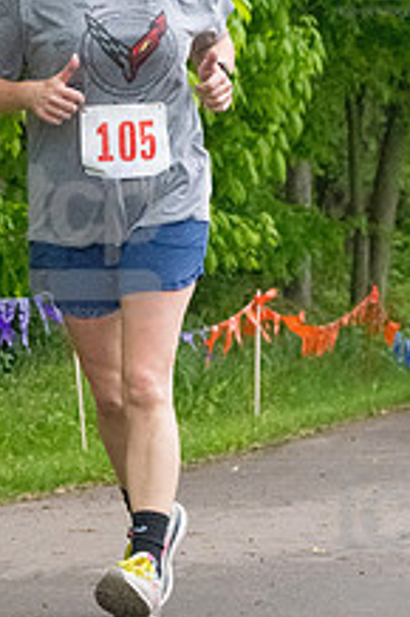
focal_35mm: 217
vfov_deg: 9.5
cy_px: 241
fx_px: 3713
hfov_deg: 6.3
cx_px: 95
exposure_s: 1/1250
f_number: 5.6
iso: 6400
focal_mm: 70
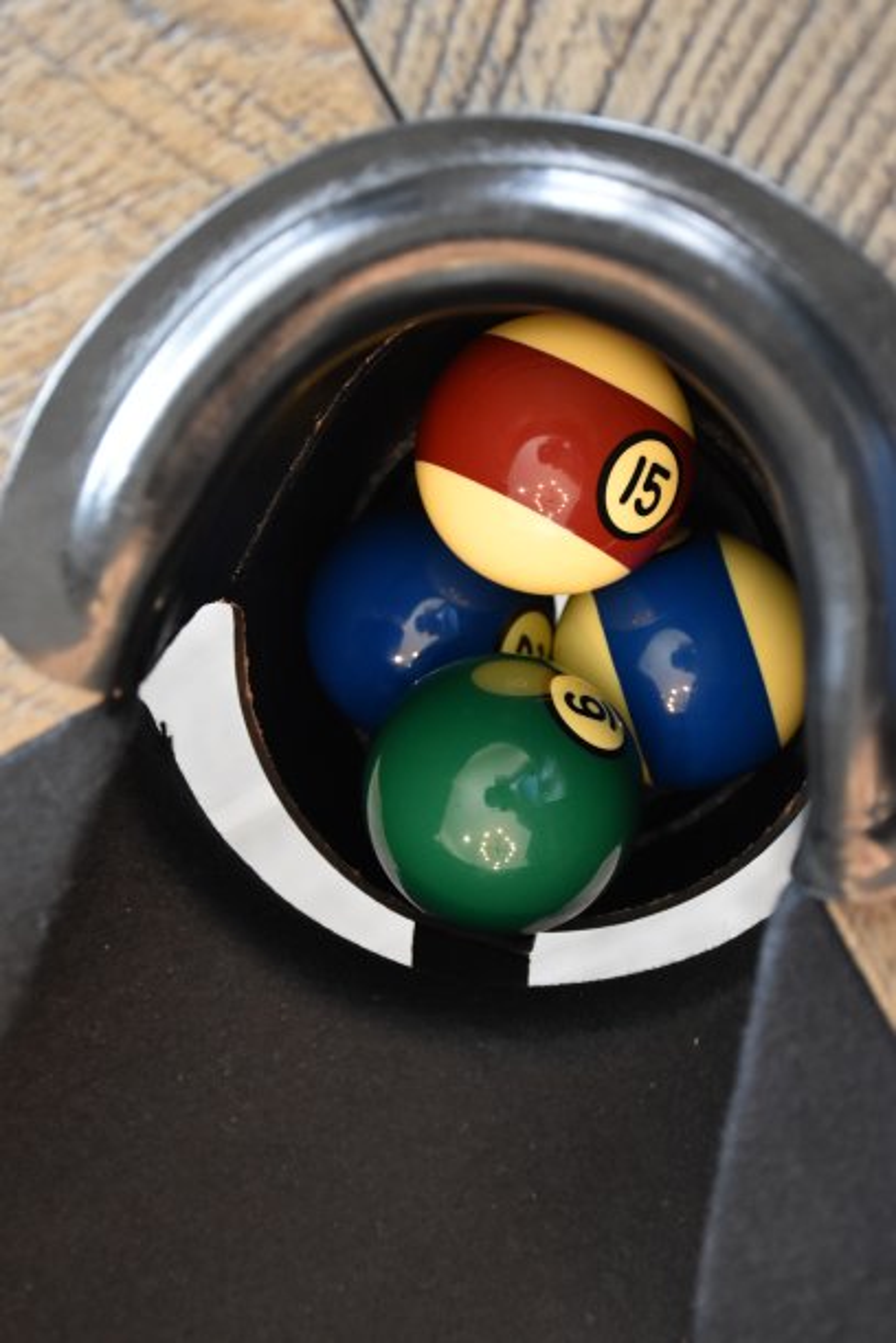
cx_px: 448
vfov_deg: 37.9
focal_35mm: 52
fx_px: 1960
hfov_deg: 25.8
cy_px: 672
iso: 1800
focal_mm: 35
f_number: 4.2
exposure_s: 1/60
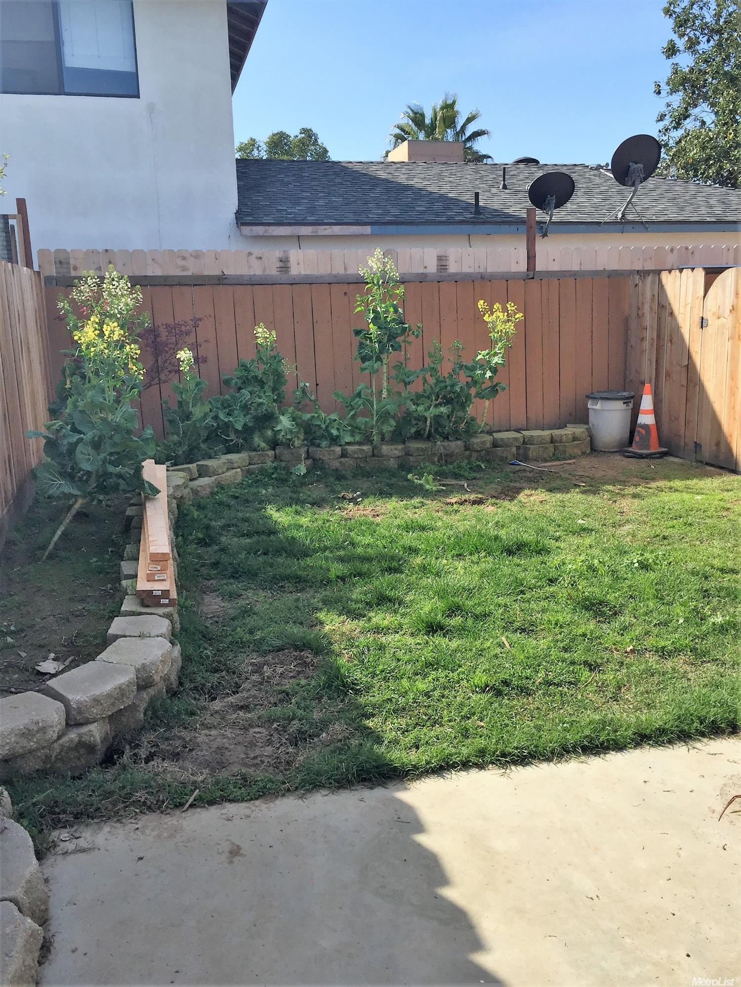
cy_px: 494
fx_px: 827
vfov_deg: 61.6
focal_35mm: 29
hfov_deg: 48.3
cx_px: 370
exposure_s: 1/1236
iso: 32
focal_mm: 4.15
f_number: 2.2
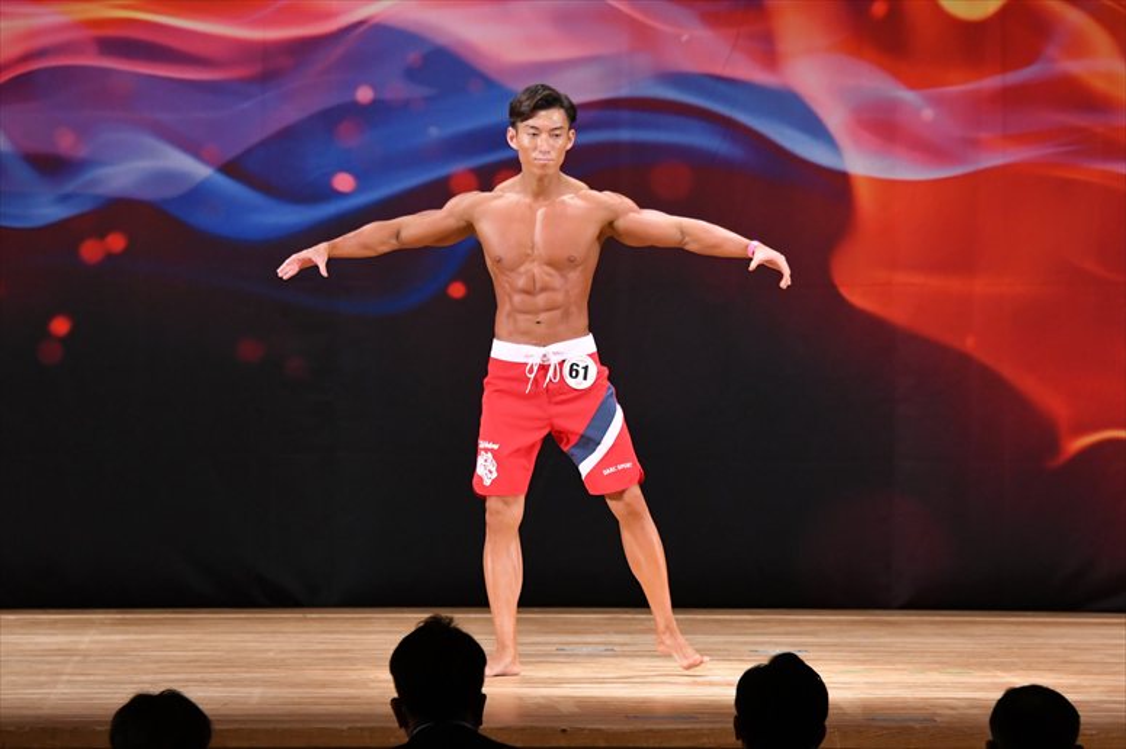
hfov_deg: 9.2
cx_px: 563
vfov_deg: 6.1
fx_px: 7034
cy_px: 374
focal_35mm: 225
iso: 3200
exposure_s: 1/400
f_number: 5.6
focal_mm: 150
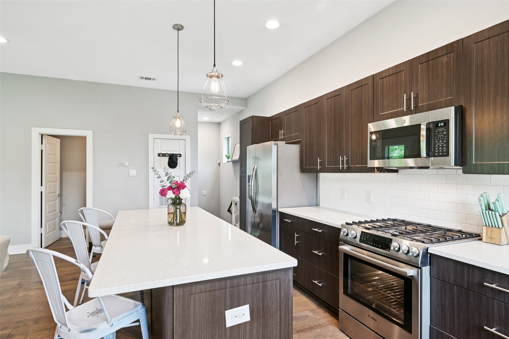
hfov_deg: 85.4
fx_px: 276
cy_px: 170
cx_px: 254
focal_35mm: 20
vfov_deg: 63.2
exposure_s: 1/10
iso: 400
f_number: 8
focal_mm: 19.5
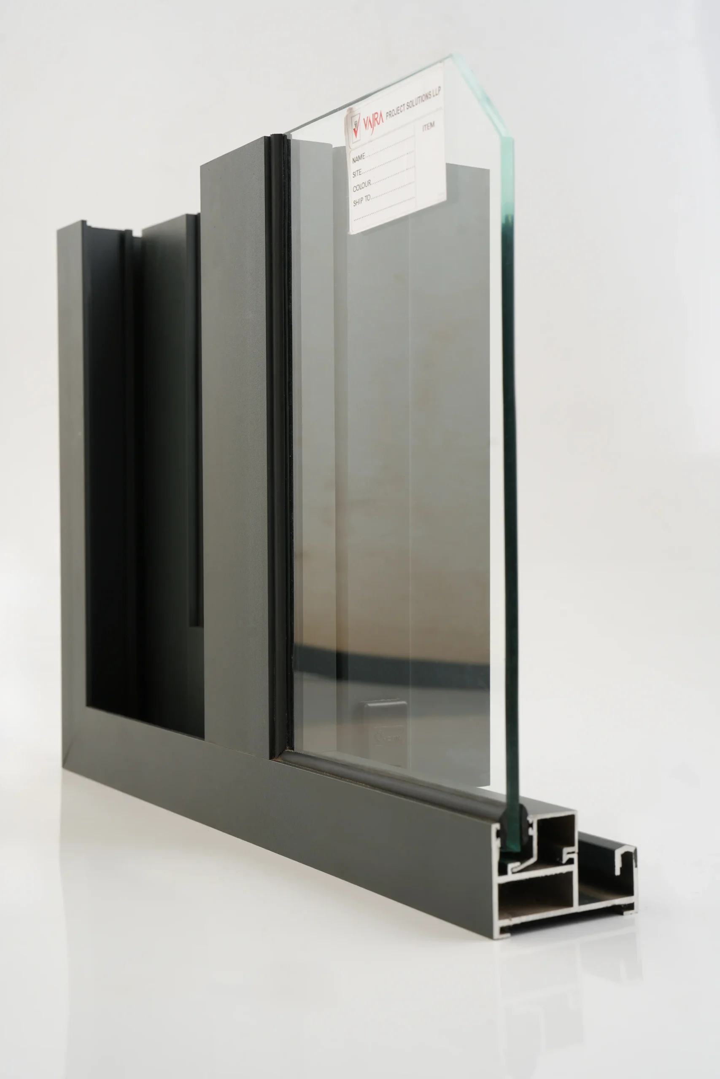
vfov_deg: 39.6
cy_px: 540
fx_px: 1500
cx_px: 360
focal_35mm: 50
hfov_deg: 27.0
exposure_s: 1/160
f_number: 9
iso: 100
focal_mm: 50
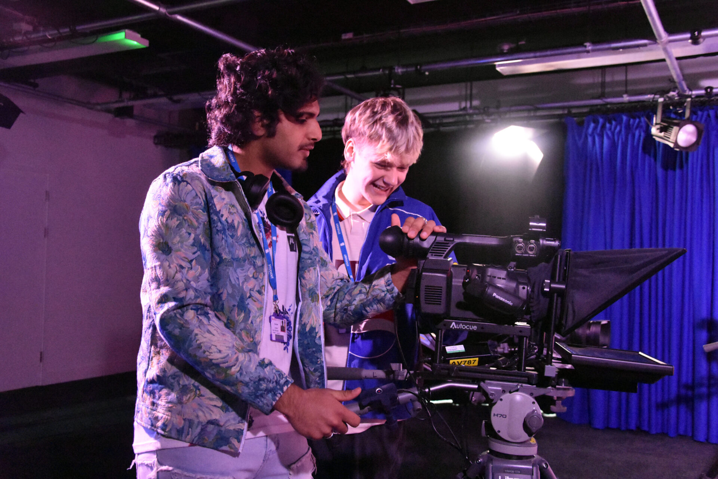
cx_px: 359
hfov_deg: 51.3
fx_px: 748
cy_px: 240
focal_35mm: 38
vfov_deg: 35.5
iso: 12800
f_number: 4
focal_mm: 25
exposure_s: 1/30
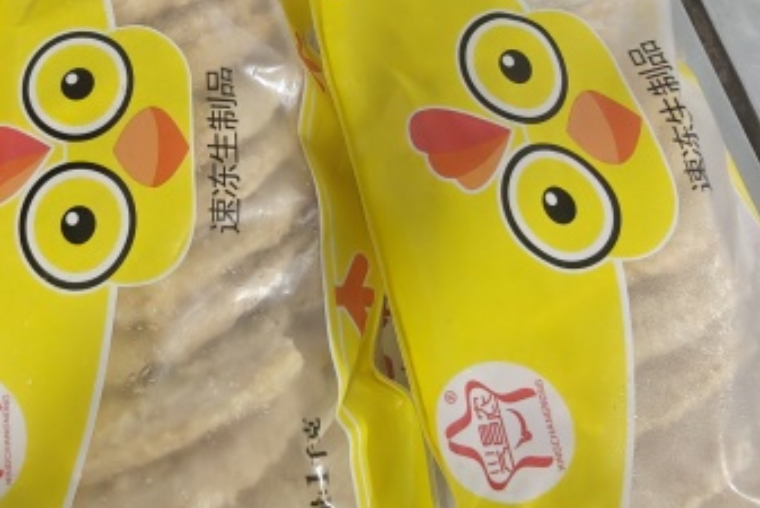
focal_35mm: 37
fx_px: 781
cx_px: 176
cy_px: 194
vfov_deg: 35.8
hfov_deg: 49.5
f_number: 2
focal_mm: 2.3
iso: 6400
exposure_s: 1/63
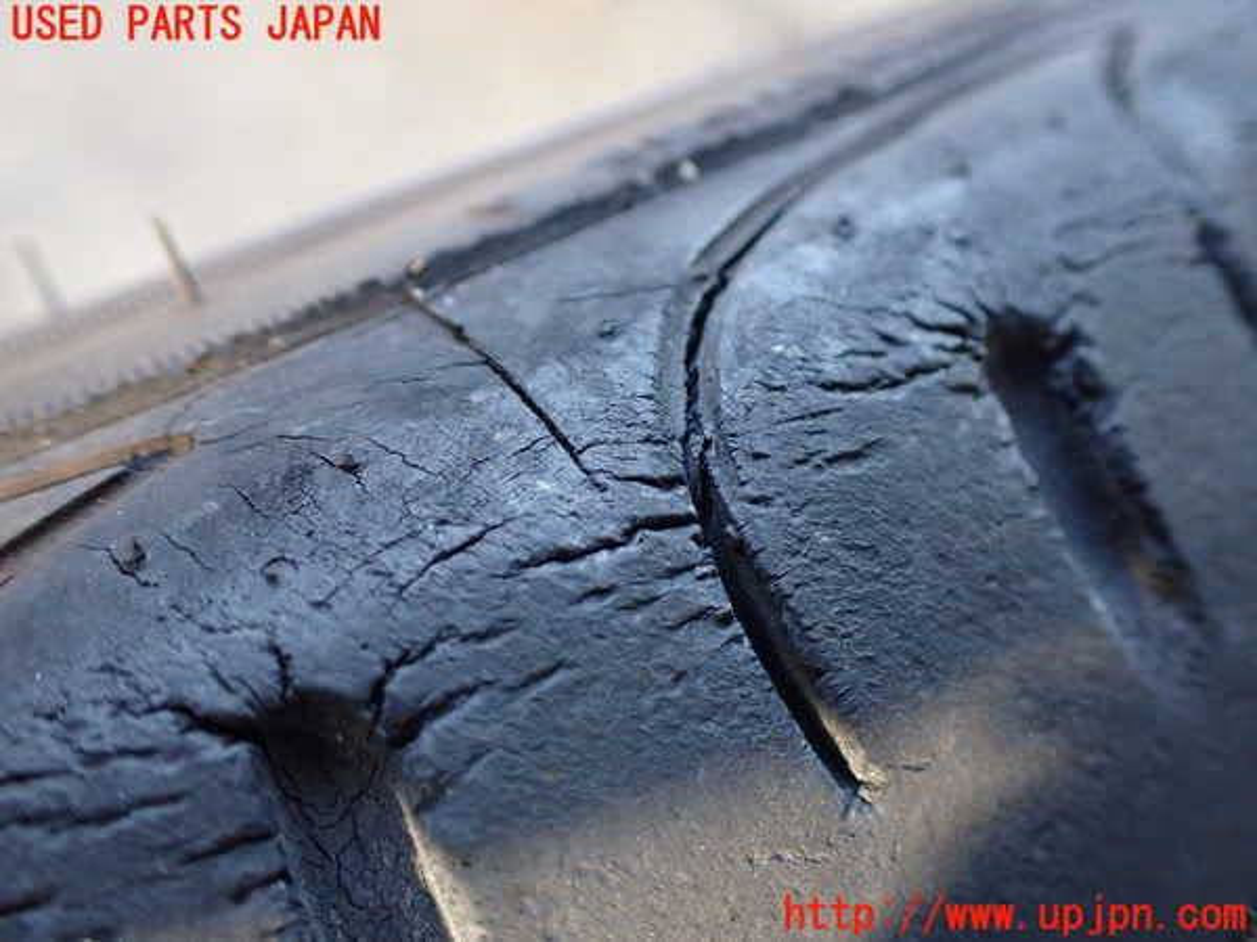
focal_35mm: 30
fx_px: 1089
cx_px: 628
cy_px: 471
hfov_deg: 60.0
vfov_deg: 46.8
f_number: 2.3
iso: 400
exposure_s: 1/125
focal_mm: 5.4
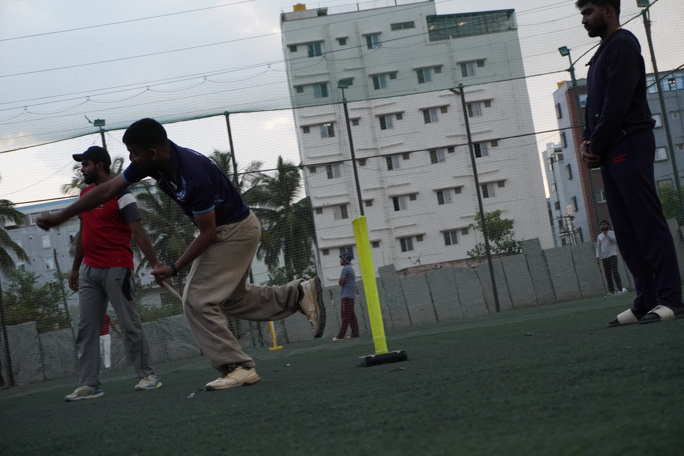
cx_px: 342
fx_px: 1425
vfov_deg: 18.2
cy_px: 228
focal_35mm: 75
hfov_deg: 27.0
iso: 2500
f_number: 5.6
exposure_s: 1/1000
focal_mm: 50
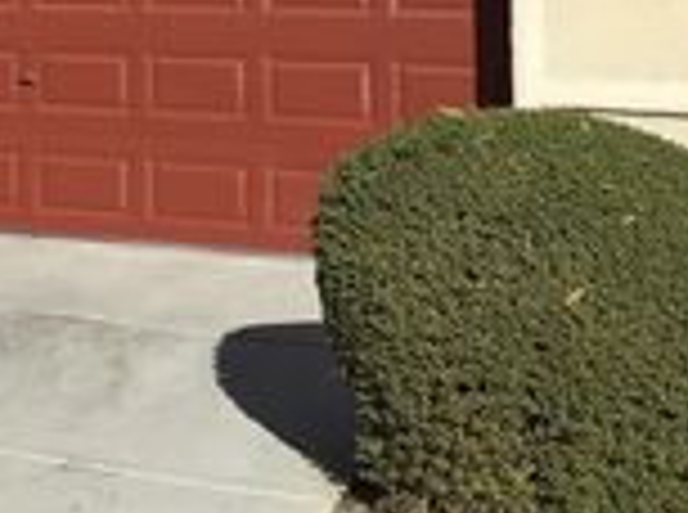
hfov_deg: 18.7
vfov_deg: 14.9
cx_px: -283
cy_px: -137
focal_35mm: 95
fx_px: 1884
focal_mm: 4.15
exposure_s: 1/3344
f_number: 2.2
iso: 25
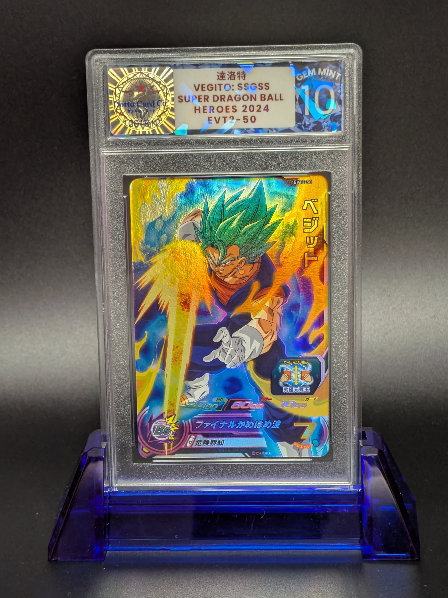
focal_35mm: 49
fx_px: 846
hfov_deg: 29.7
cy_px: 299
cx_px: 224
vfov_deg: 38.9
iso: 54
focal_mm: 4.53
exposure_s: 1/40
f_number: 1.7
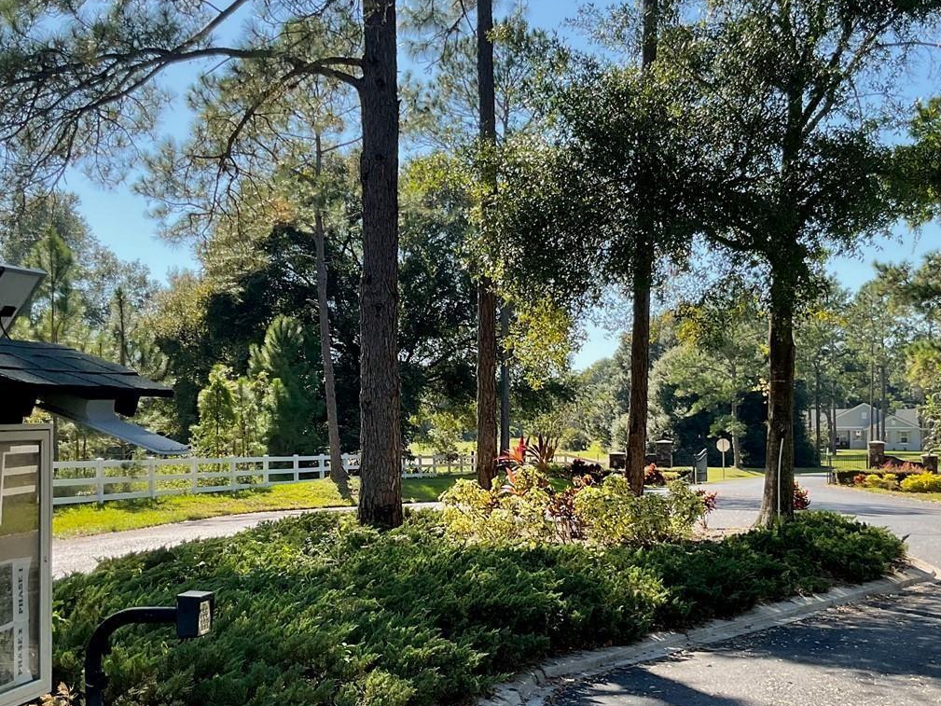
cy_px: 427
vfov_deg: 31.4
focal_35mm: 46
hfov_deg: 41.2
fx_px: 1251
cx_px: 507
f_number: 1.8
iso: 16
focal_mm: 3
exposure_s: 1/700
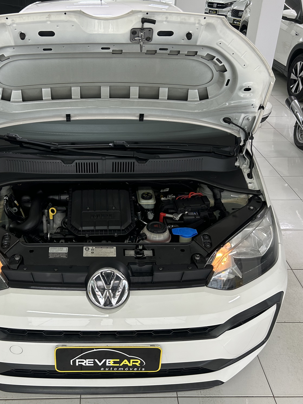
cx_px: 104
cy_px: 203
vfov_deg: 52.6
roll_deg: +0.9
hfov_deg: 40.3
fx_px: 409
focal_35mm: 35
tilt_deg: -30.0
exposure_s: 1/60
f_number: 1.5
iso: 64
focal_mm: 5.7
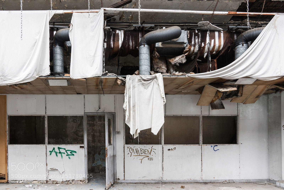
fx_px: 189
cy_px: 95
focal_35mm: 24
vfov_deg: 53.1
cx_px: 142
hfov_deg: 73.7
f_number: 8
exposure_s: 1/25
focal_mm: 24
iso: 320
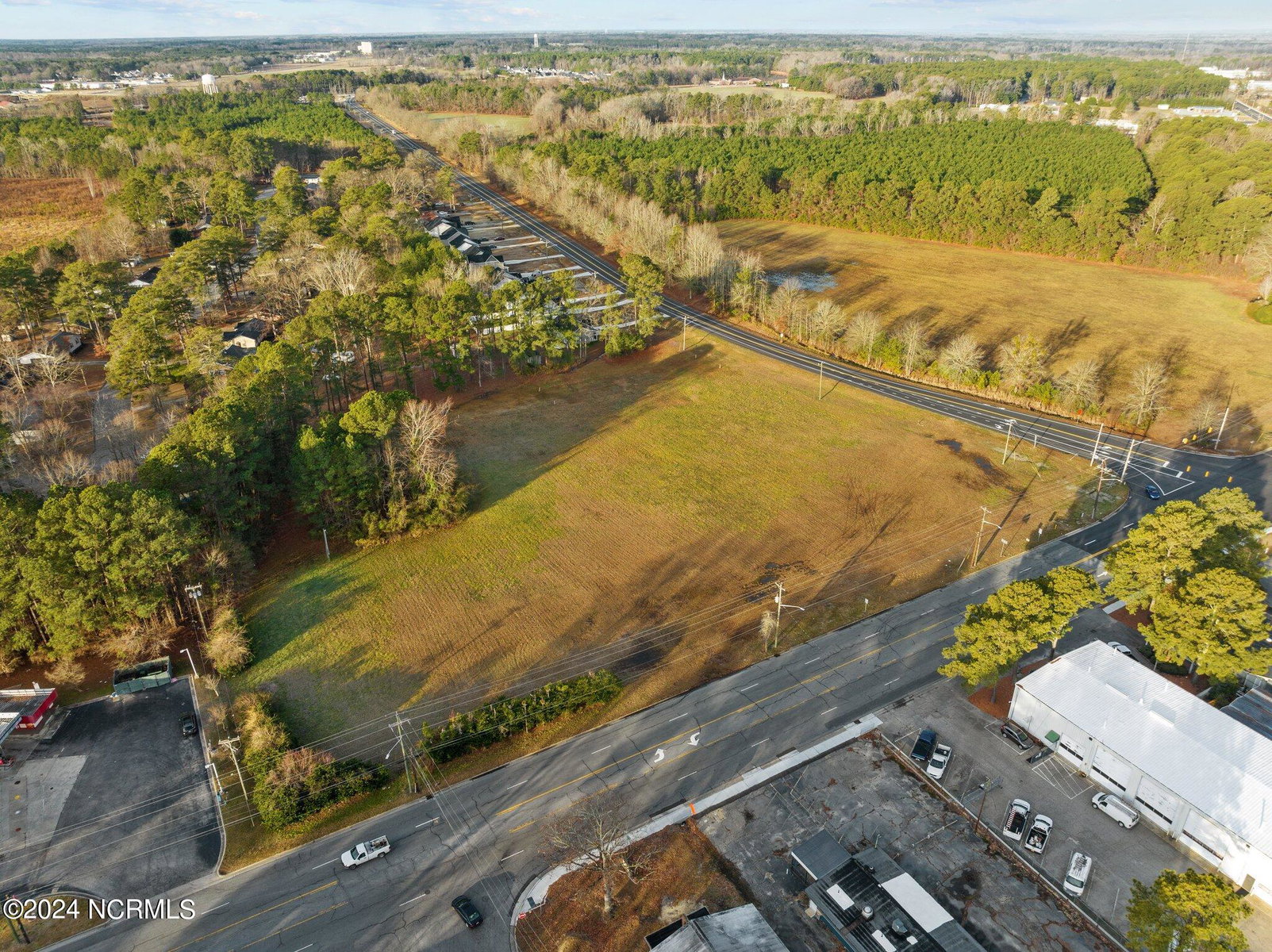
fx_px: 881
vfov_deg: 56.8
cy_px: 476
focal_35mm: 24
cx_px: 636
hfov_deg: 71.6
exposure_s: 1/240
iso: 100
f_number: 4
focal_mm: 12.29
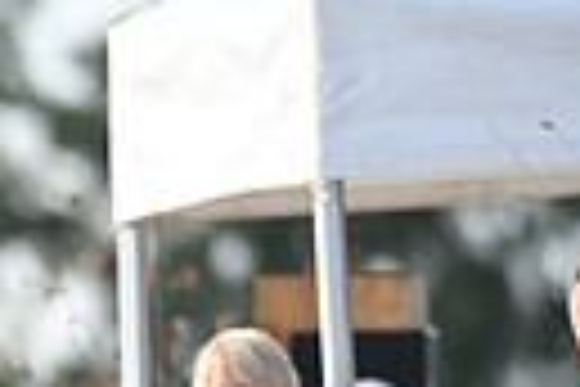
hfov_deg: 1.1
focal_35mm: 1793
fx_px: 28885
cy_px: 691
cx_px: -638
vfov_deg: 0.8
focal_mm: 400
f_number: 5
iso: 1000
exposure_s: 1/1600
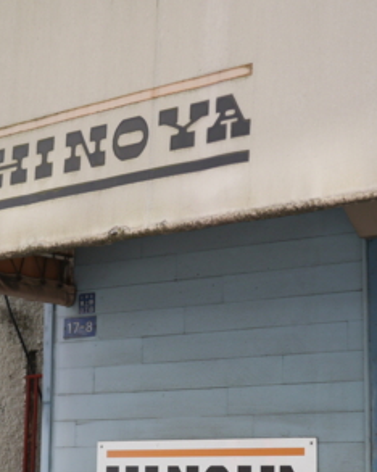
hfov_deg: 16.0
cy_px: 275
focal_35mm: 96
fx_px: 1340
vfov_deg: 20.0
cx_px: 172
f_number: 1.8
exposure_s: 1/800
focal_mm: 20
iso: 160
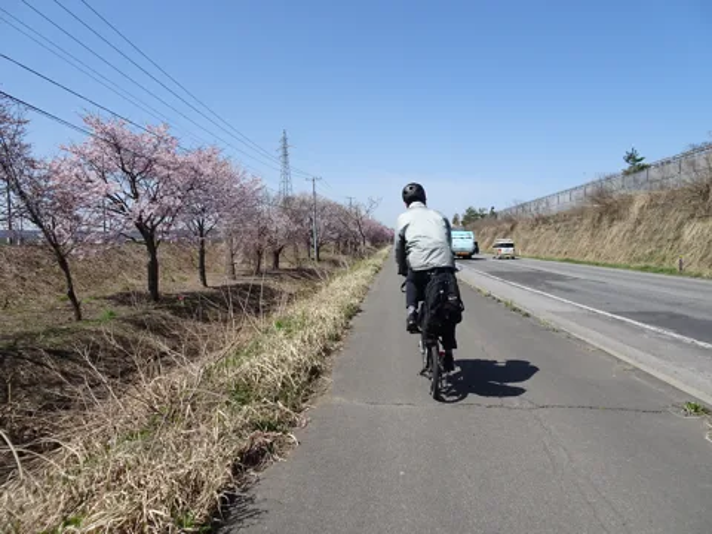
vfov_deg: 56.8
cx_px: 356
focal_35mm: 24
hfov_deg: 71.6
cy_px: 267
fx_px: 494
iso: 80
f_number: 3.5
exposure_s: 1/1000
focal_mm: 4.1
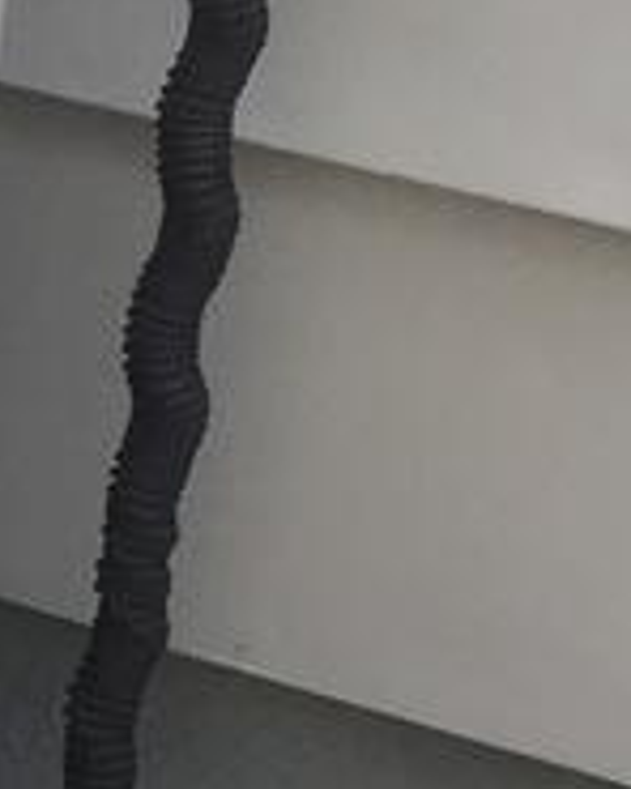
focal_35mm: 235
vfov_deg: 8.2
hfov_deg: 5.9
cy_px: 593
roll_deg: -1.7
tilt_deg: -24.8
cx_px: -1539
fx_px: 5486
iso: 32
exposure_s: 1/488
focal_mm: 4.15
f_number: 2.2
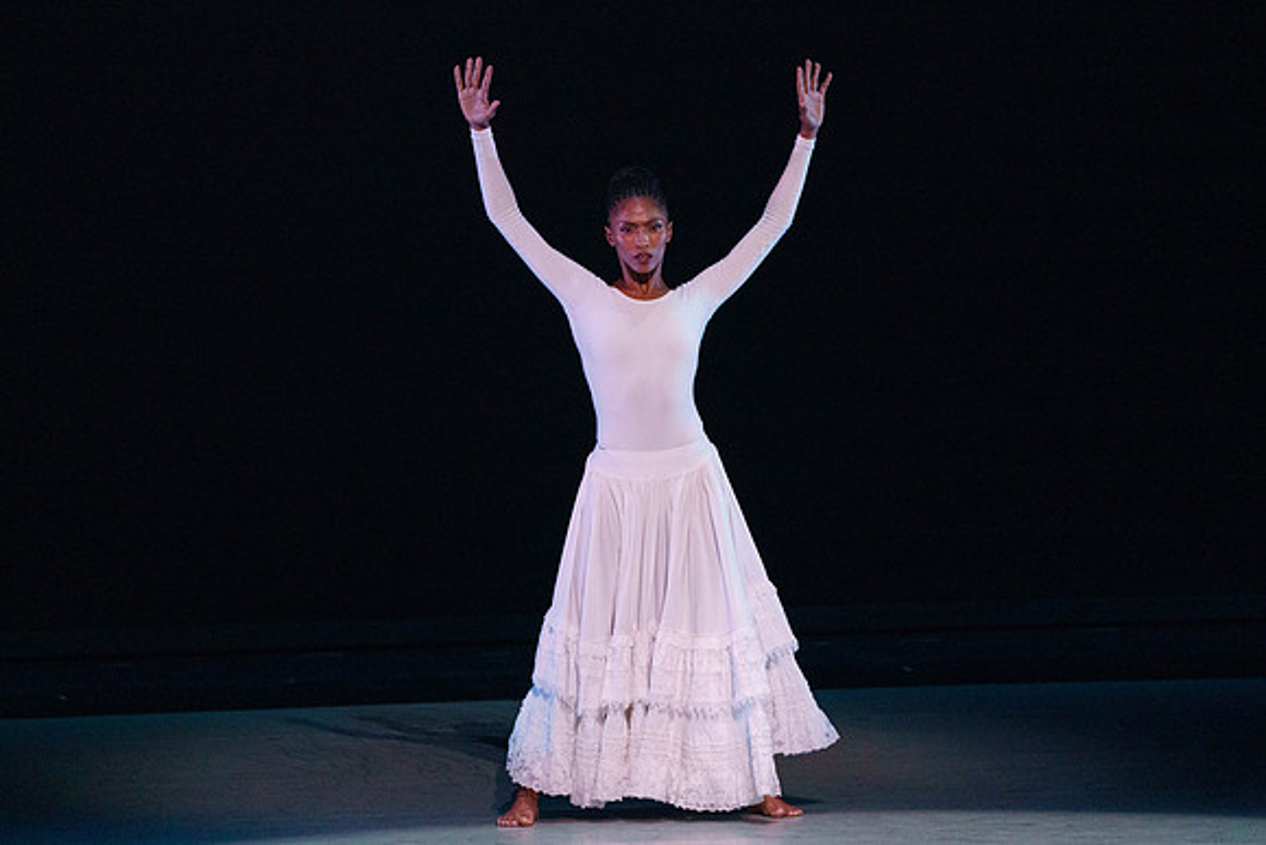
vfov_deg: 3.3
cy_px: 433
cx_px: 664
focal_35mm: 422
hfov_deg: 4.9
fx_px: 14859
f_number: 6.3
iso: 5000
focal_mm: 400
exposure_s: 1/400
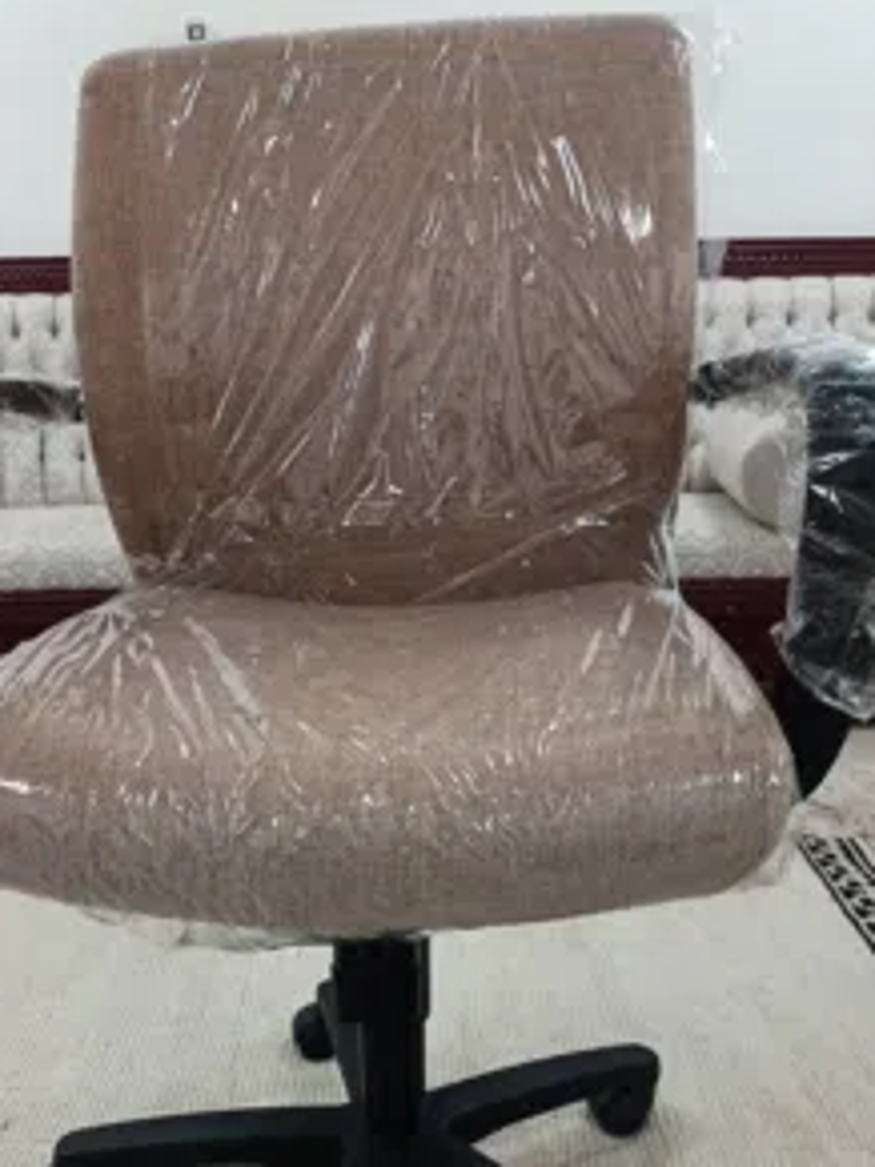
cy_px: 750
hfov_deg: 42.8
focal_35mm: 33
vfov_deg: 54.6
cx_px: 381
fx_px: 1113
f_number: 1.75
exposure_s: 1/25
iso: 996
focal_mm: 5.25
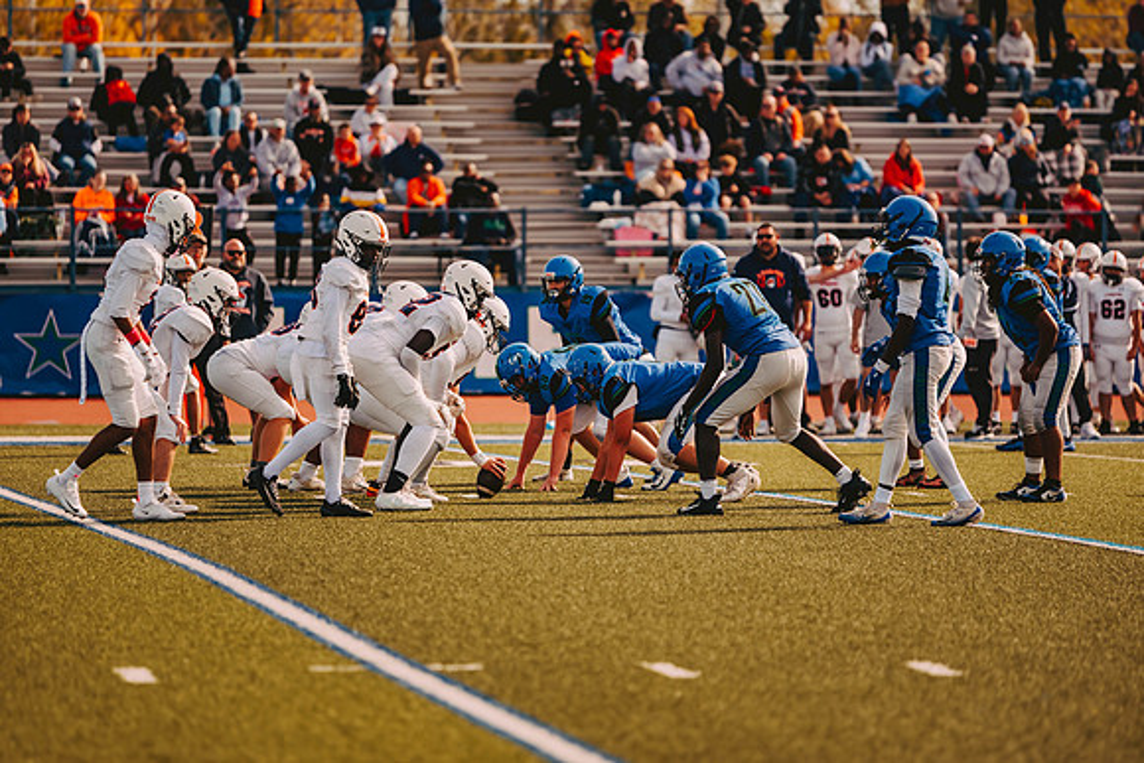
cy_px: 382
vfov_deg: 6.7
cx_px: 572
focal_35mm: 206
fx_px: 6532
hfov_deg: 10.0
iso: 160
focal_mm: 200
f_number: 2.8
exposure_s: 1/1600
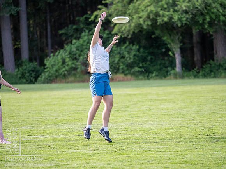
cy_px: 84
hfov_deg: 6.6
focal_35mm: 300
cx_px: 113
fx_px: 1959
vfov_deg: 5.0
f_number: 2.8
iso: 640
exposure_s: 1/1000
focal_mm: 150
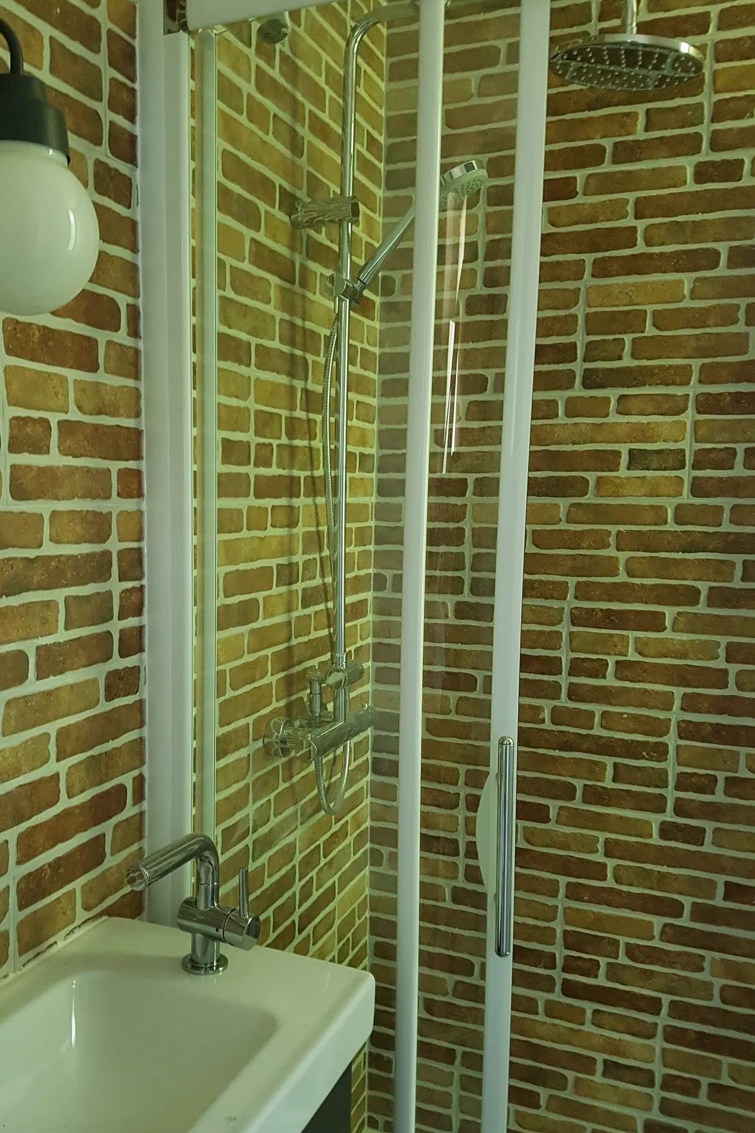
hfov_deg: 40.9
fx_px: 1007
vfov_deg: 58.6
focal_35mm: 32
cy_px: 620
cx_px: 296
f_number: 1.7
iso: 200
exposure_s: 1/16
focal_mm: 4.2
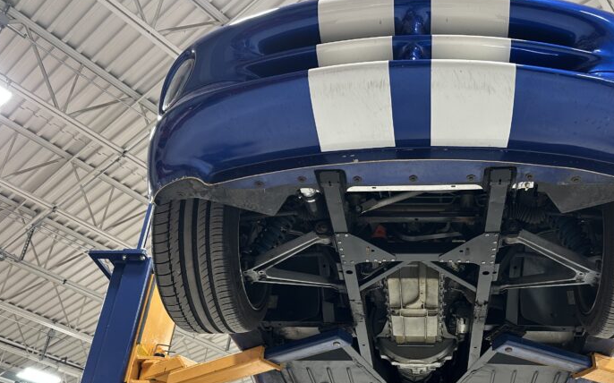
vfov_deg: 32.7
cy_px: 303
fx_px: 636
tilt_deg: +30.5
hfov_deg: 51.1
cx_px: 380
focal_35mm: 38
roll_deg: -3.7
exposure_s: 1/60
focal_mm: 6.86
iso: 125
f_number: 1.78
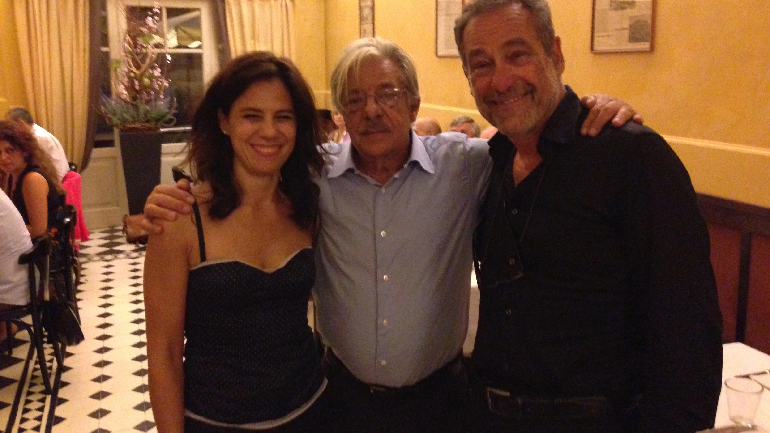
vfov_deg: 32.7
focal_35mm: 36
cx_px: 385
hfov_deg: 55.3
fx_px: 735
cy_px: 161
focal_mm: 4.13
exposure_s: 1/17
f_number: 2.4
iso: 800
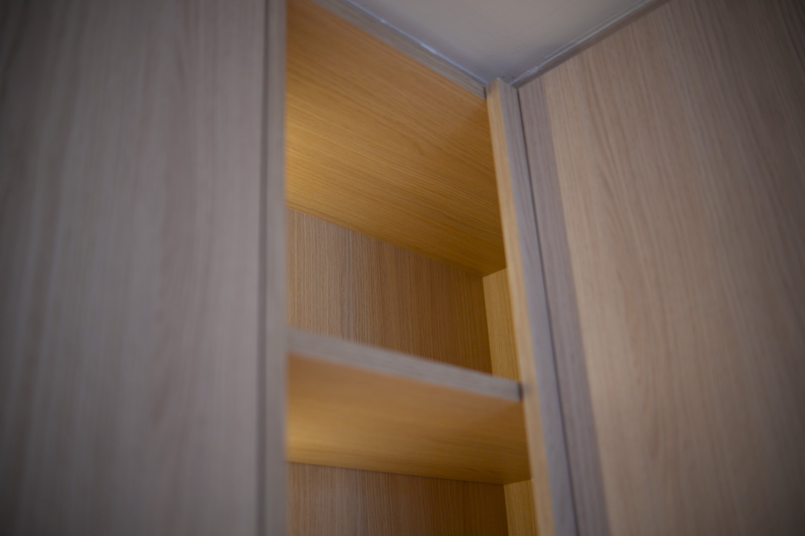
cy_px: 268
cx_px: 402
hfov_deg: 55.8
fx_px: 760
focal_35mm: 34
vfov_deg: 38.9
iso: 100
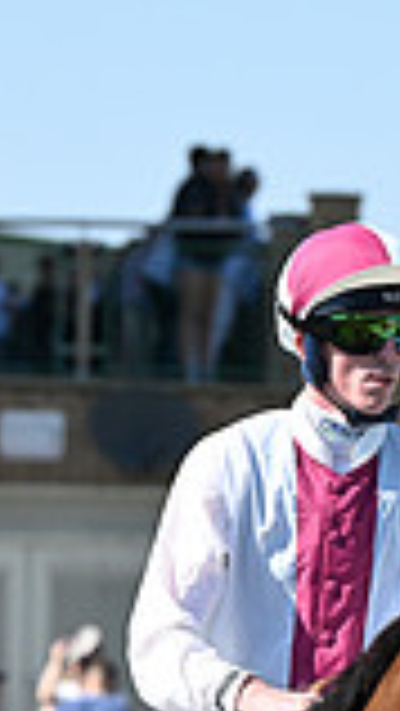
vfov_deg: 4.7
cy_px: 999
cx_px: 342
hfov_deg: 2.6
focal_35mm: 461
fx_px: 8683
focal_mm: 155
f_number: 5.6
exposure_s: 1/1600
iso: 400
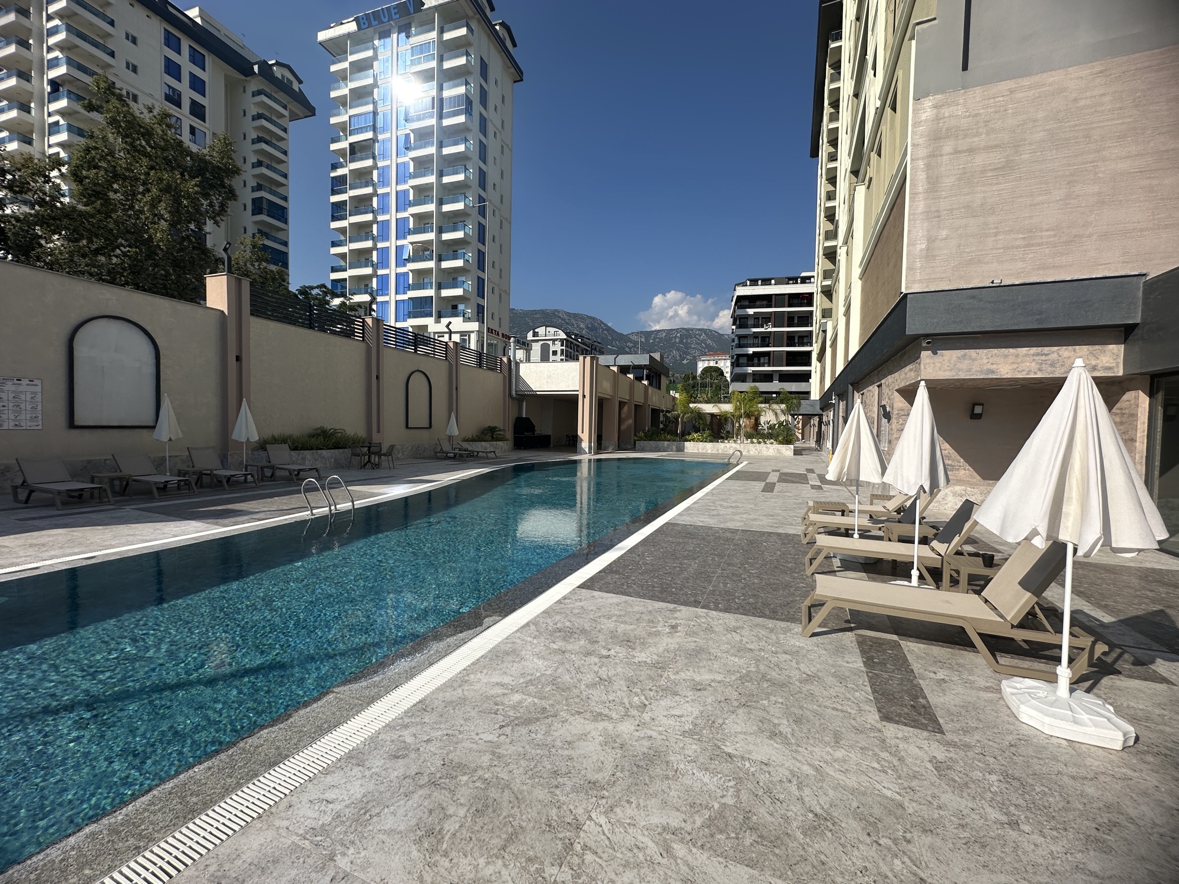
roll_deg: -1.3
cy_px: 442
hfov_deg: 102.1
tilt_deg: -0.7
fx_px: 477
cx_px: 590
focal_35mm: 14
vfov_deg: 85.7
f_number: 2.2
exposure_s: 1/2882
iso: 50
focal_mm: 2.22
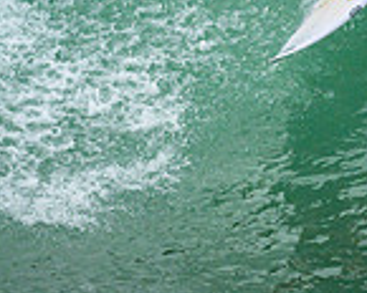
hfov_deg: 0.6
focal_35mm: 3011
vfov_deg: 0.5
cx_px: 157
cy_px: -67
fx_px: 32705
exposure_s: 1/2000
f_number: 6.3
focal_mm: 800
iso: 360
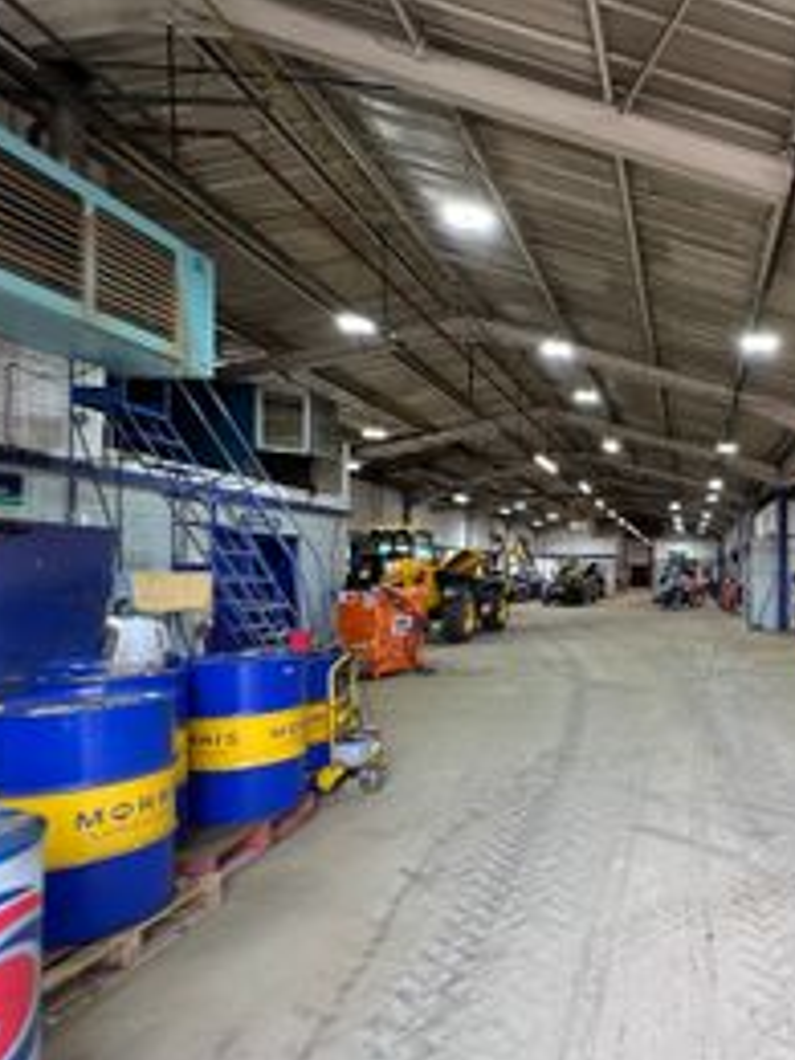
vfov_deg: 81.6
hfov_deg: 54.7
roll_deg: +0.1
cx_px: 754
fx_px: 612
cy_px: 571
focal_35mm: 20
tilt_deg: +0.4
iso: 125
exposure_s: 1/100
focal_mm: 1.57
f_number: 1.8
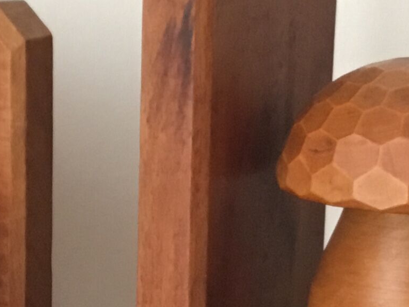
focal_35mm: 132
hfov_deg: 14.9
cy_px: 286
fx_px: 1559
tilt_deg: -13.6
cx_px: 97
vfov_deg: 11.2
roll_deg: +1.8
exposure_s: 1/33
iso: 160
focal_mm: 3.3
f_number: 2.4
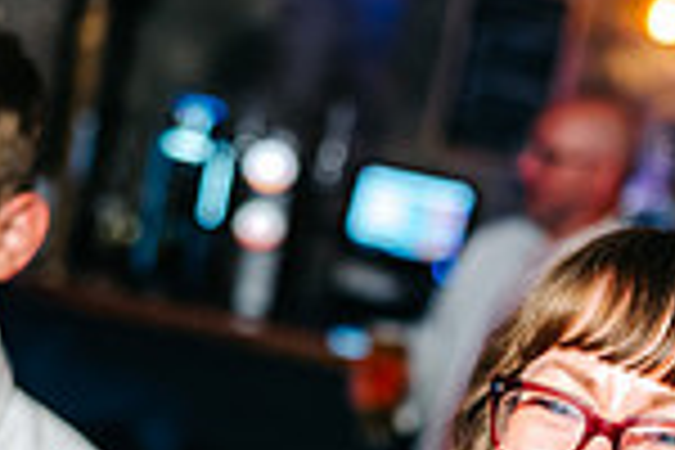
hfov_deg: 15.0
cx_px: 598
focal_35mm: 135
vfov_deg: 9.8
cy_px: 677
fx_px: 2531
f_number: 1.8
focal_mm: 35
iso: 400
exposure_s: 1/200
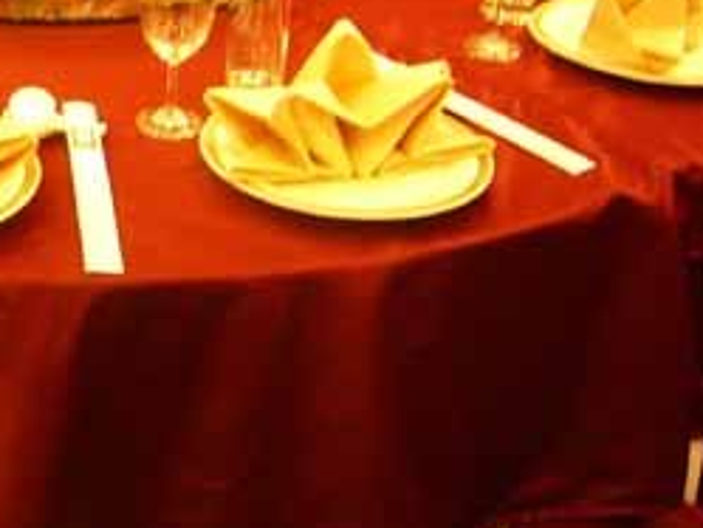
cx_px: 40
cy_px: 10
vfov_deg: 18.9
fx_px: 1544
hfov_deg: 24.7
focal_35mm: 76
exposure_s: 1/13
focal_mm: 5.8
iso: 200
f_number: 2.8
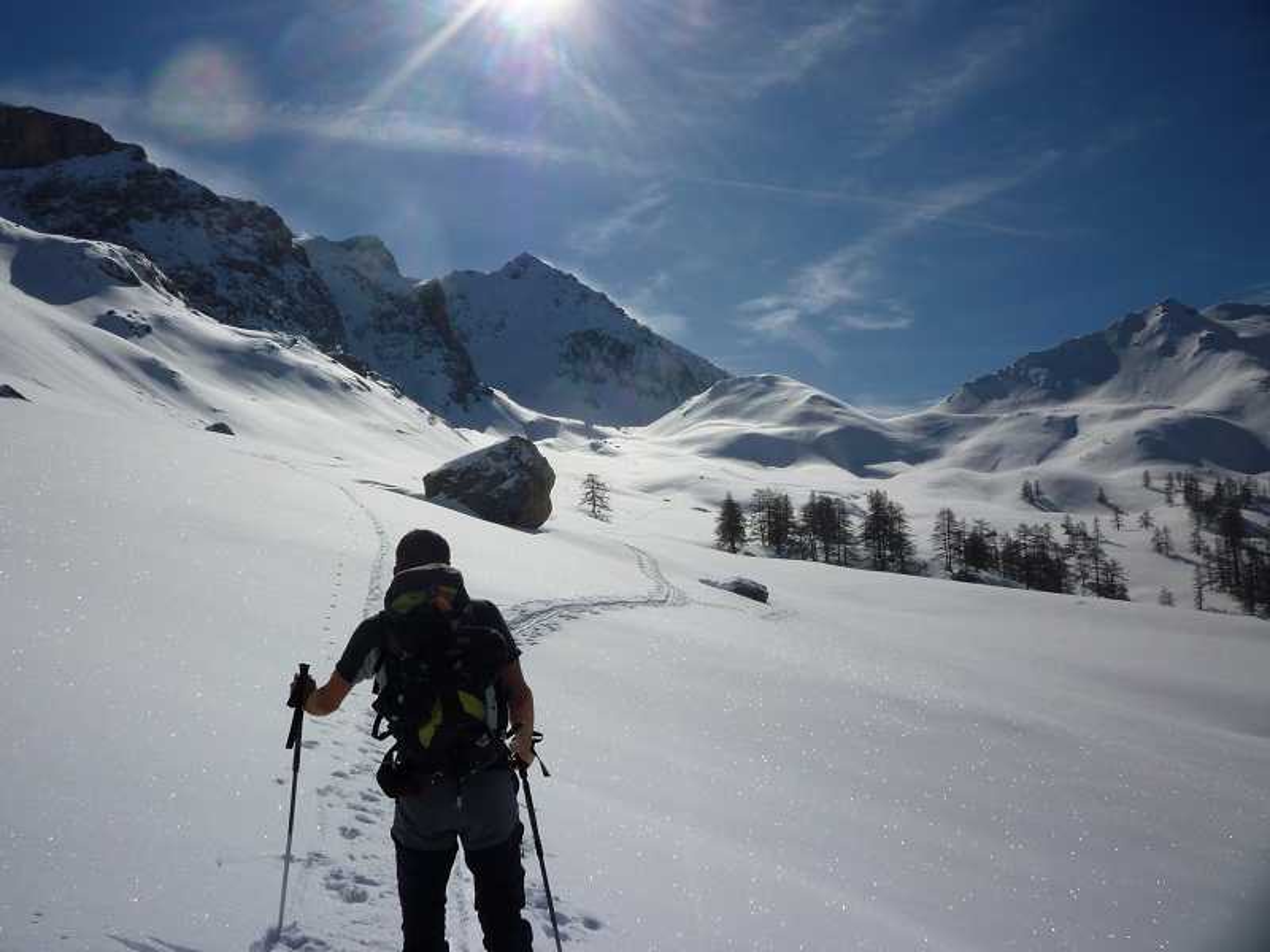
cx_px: 635
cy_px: 476
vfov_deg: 48.2
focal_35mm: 29
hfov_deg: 61.7
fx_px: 1064
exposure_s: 1/1000
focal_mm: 5.2
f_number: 8
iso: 80
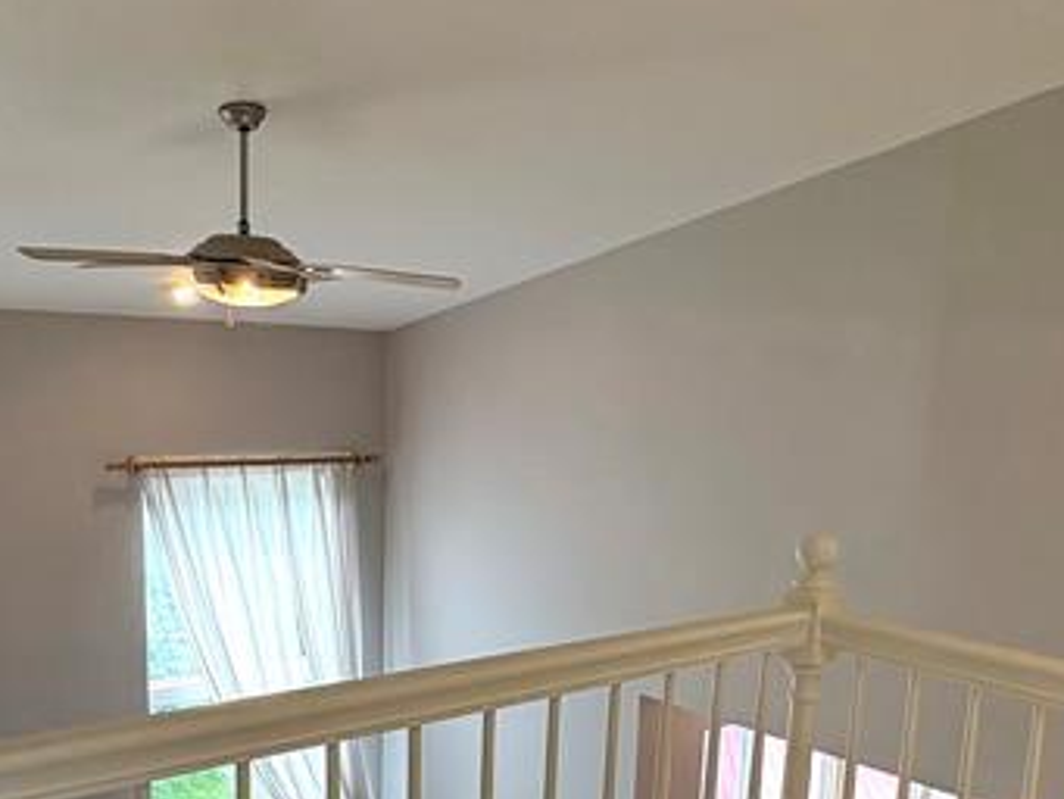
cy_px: 630
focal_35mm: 42
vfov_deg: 33.4
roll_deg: -2.7
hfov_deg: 44.4
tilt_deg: -11.3
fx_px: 1291
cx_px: 671
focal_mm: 2.22
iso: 100
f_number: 2.2
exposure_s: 1/120
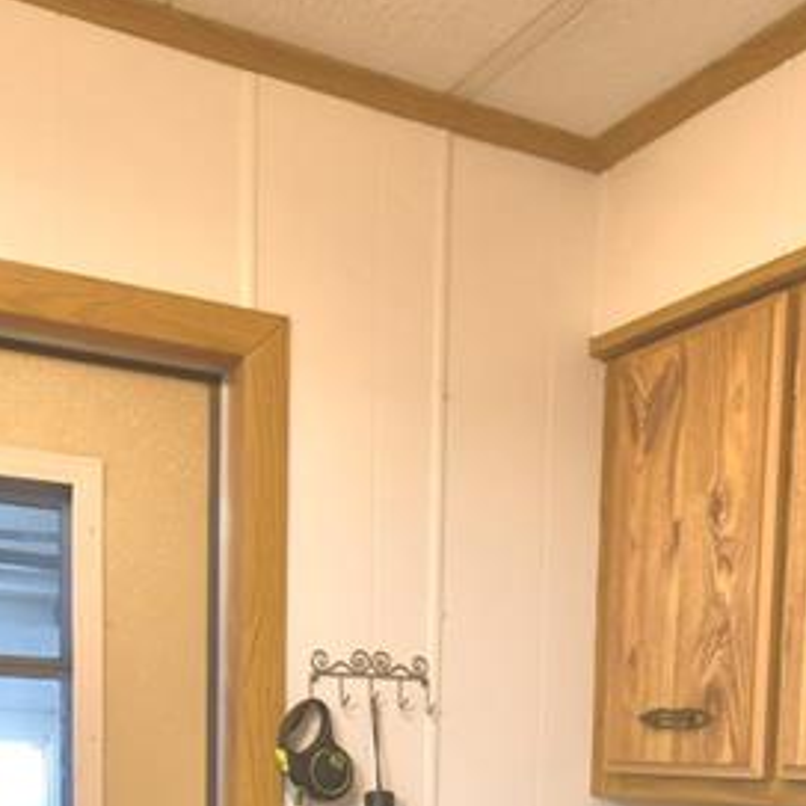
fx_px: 1264
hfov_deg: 34.9
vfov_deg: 31.3
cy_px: 892
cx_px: 560
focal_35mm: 48
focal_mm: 10
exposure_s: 1/40
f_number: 4.5
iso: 400
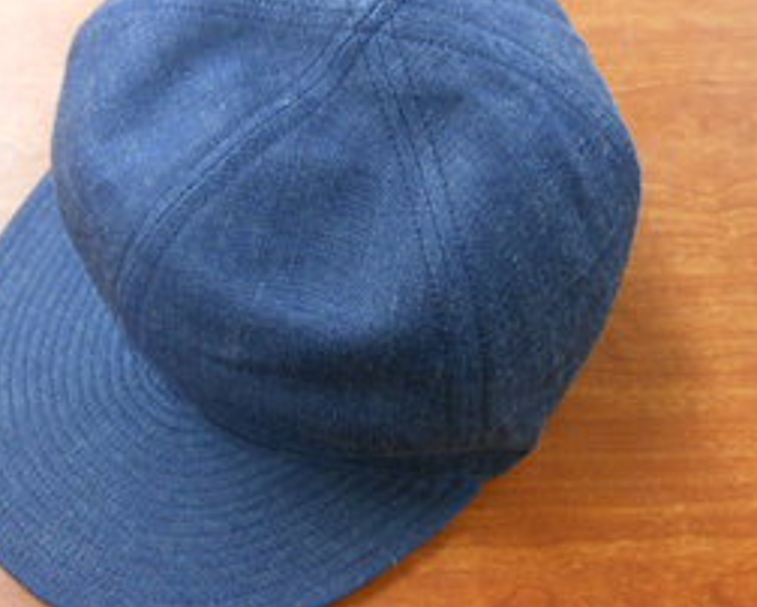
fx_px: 852
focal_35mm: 38
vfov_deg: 39.1
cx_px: 297
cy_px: 269
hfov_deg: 47.6
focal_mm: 5
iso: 400
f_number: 3.7
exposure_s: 1/15
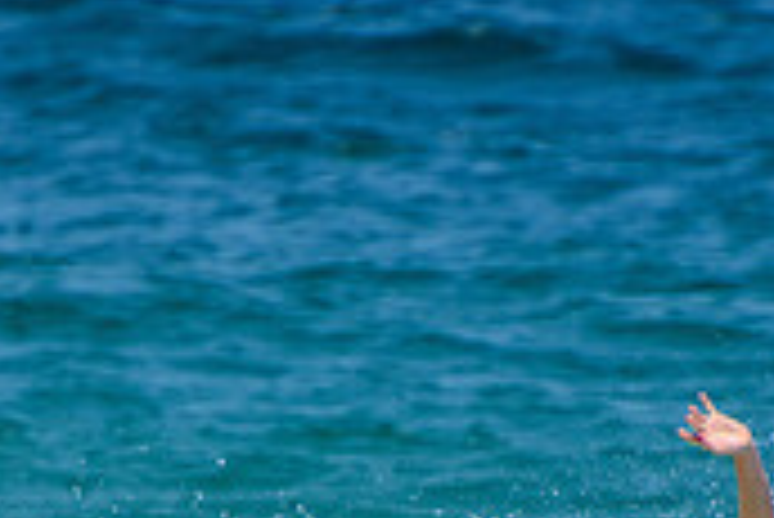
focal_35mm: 2023
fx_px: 43530
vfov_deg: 0.7
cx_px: 400
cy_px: 863
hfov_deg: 1.0
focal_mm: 400
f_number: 5.6
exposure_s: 1/2000
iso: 250
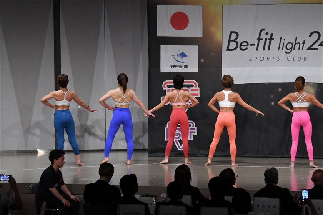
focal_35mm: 123
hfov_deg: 16.7
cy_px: 108
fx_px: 1103
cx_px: 162
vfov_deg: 11.1
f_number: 5.6
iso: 3200
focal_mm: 82
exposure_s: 1/400
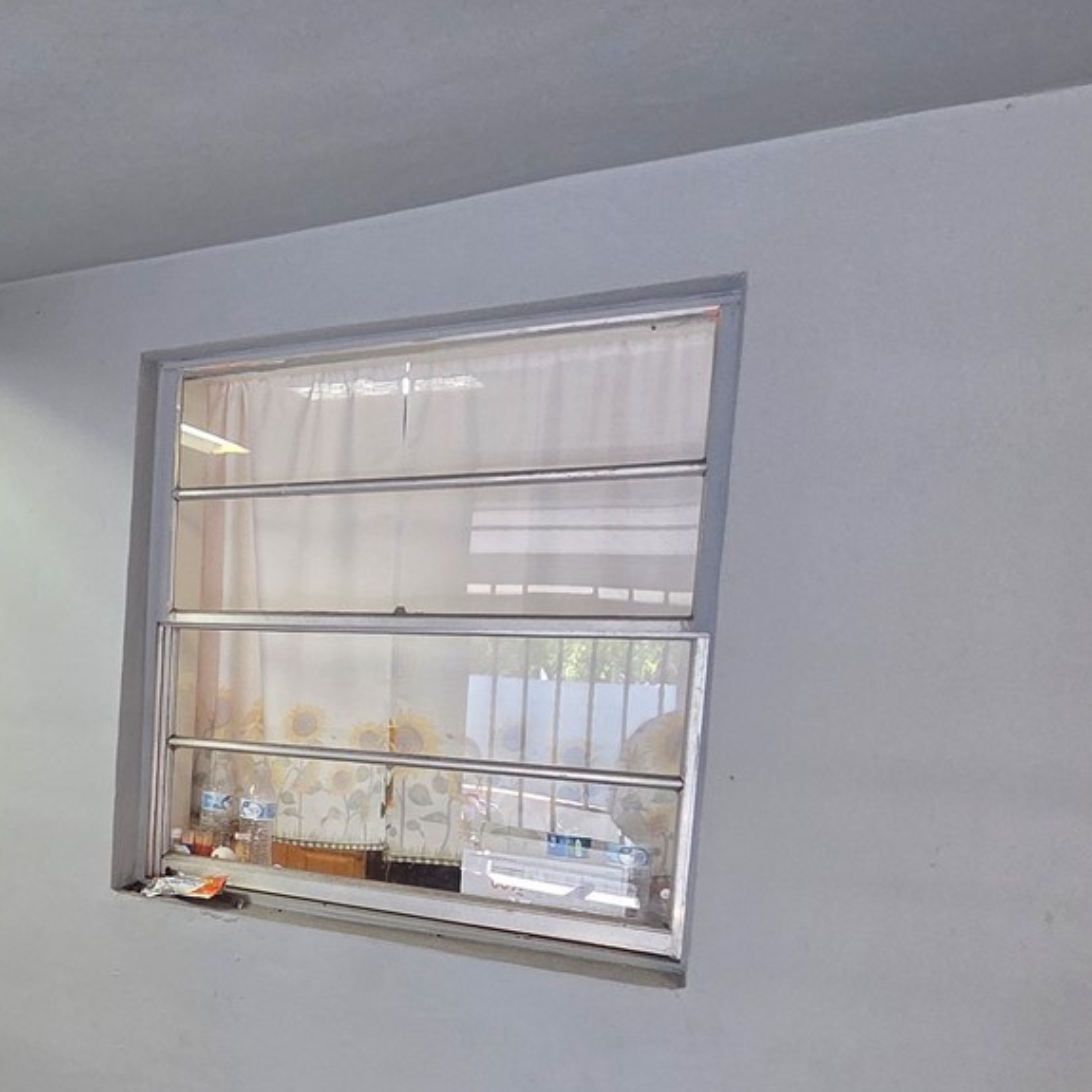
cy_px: 767
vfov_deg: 49.8
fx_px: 1142
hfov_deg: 44.1
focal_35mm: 32
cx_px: 17
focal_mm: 2.2
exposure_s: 1/120
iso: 250
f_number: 2.2
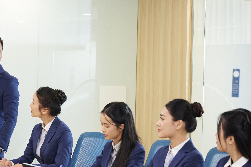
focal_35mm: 118
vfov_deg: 11.6
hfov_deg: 17.0
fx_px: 823
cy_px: 88
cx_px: 8
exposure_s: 1/100
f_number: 3.5
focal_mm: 57
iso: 1000
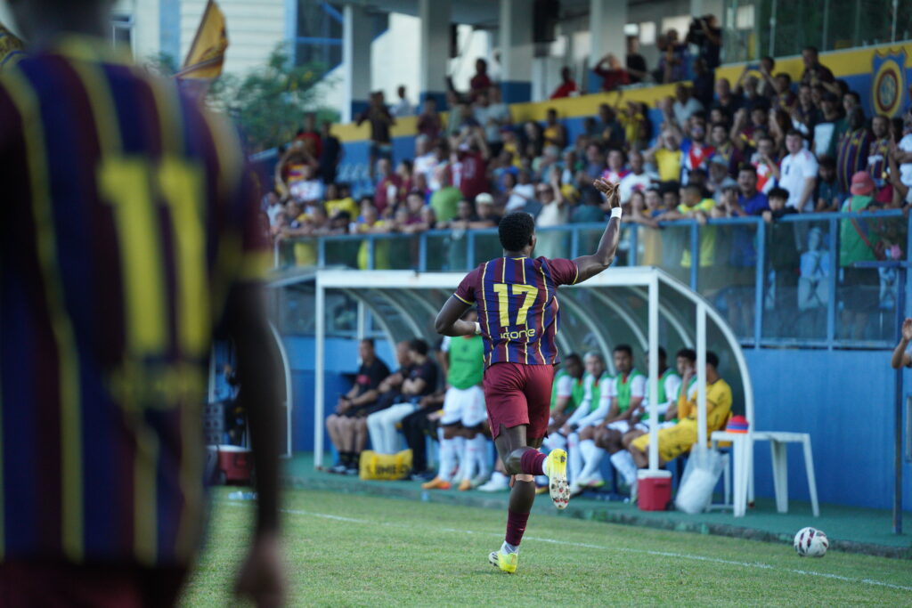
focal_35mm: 180
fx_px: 4560
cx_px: 456
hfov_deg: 11.4
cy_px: 304
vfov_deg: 7.6
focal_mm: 180
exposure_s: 1/2000
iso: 2000
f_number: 2.8
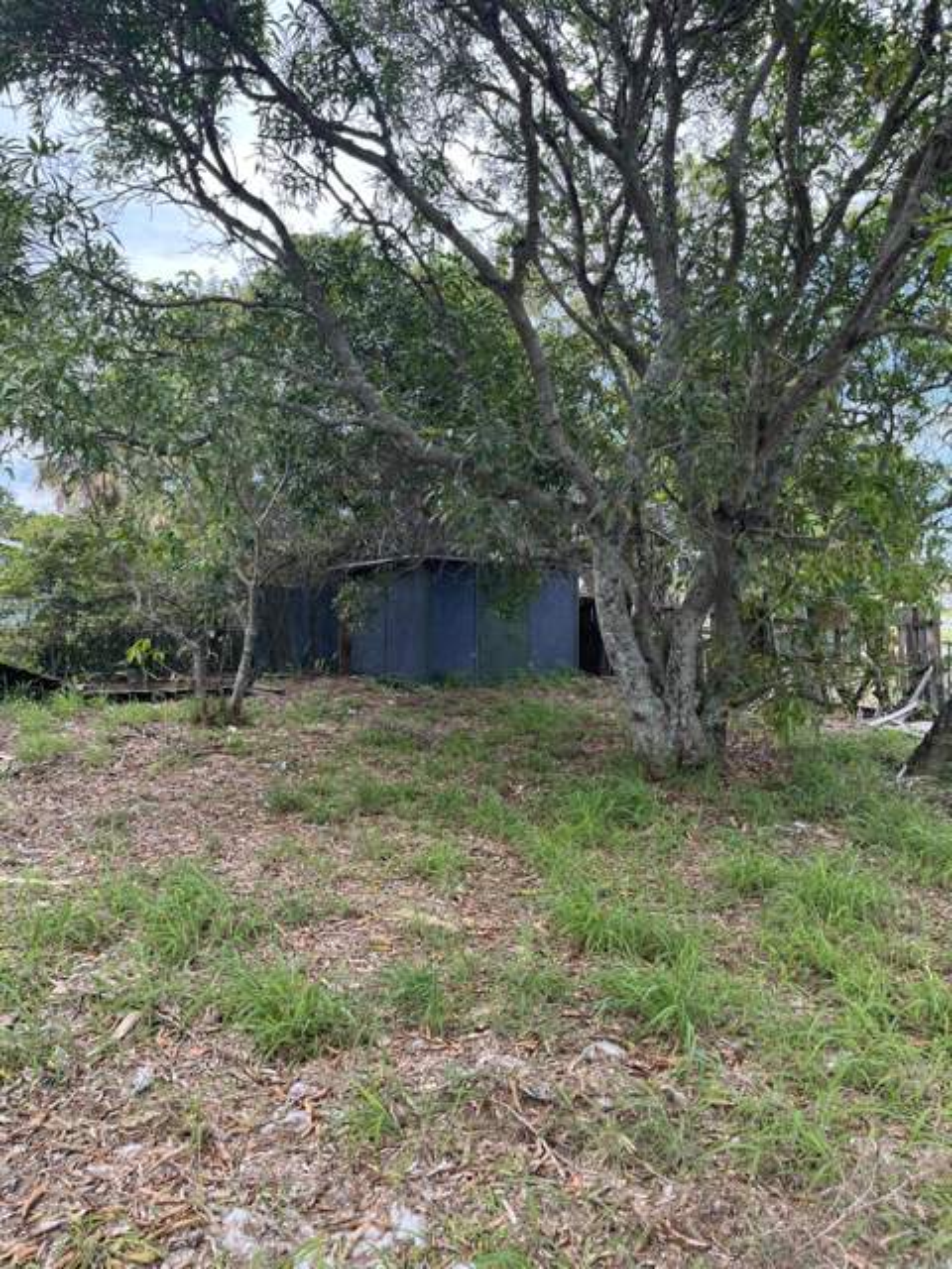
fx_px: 953
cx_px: 476
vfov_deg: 67.3
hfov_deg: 53.1
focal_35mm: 26
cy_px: 634
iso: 50
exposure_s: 1/477
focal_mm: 5.1
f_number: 1.6
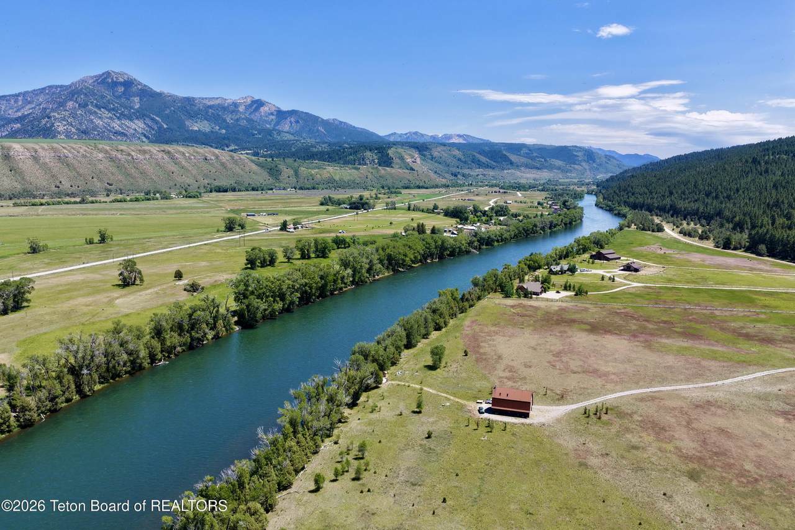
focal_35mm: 28
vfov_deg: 46.4
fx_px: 618
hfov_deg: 65.5
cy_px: 265
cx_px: 398
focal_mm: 14.45
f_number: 2.8
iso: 160
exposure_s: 1/1600
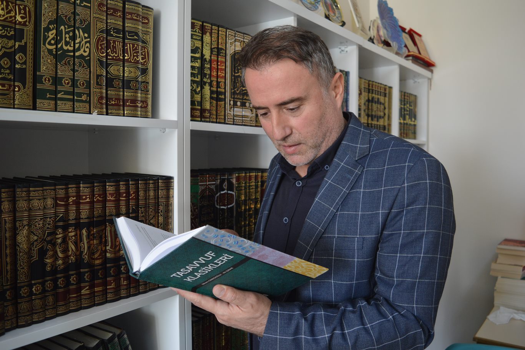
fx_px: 437
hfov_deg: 61.9
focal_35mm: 30
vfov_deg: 43.6
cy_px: 175
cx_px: 262
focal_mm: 20
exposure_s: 1/50
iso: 400
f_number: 3.5
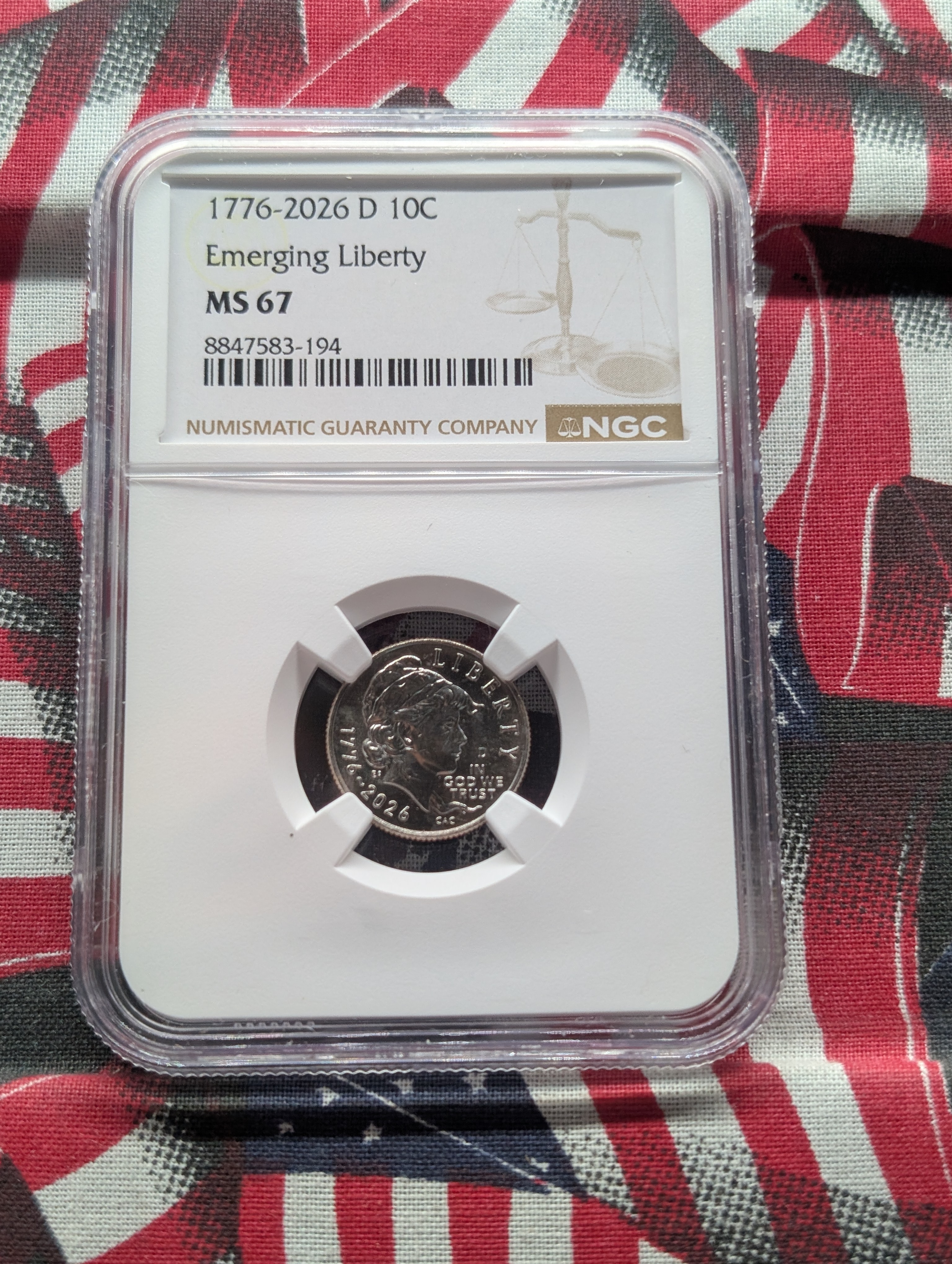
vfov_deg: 38.9
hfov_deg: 29.7
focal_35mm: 49
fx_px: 1792
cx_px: 476
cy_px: 632
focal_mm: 6.9
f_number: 1.68
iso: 72
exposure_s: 1/99
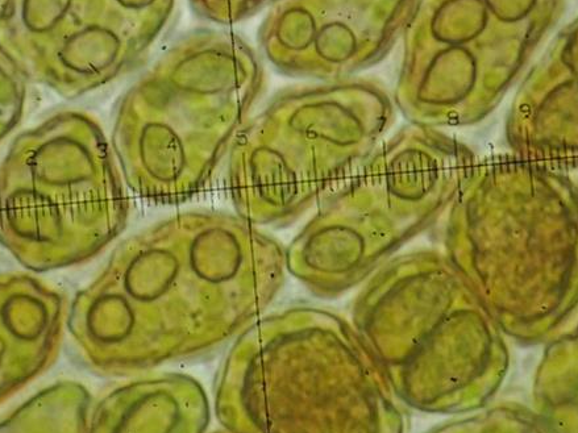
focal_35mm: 102
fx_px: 1703
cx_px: 211
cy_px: 166
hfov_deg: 19.2
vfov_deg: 14.5
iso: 1250
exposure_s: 1/15
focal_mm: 12.6
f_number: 4
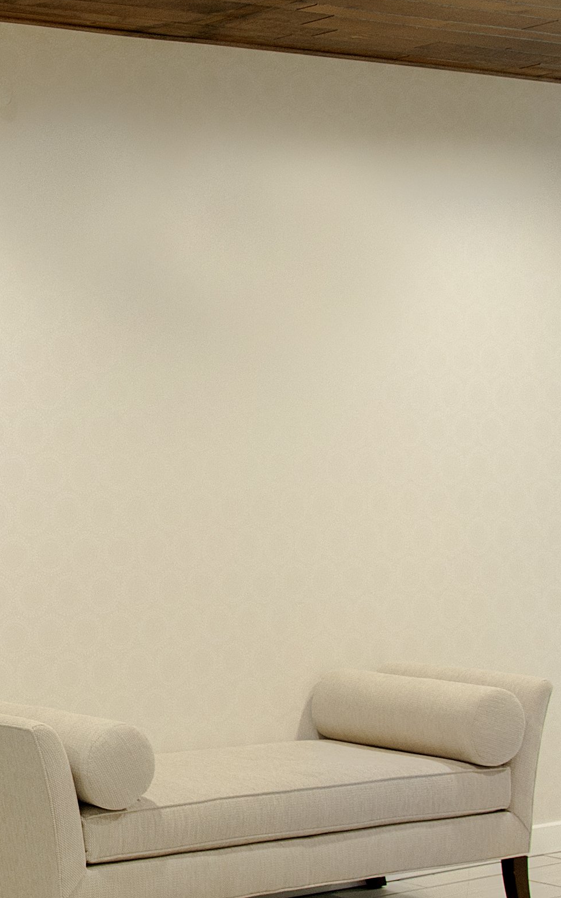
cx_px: -251
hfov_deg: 14.0
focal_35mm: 88
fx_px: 2162
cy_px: 520
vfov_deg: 23.4
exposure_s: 1/2
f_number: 8
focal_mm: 21
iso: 400
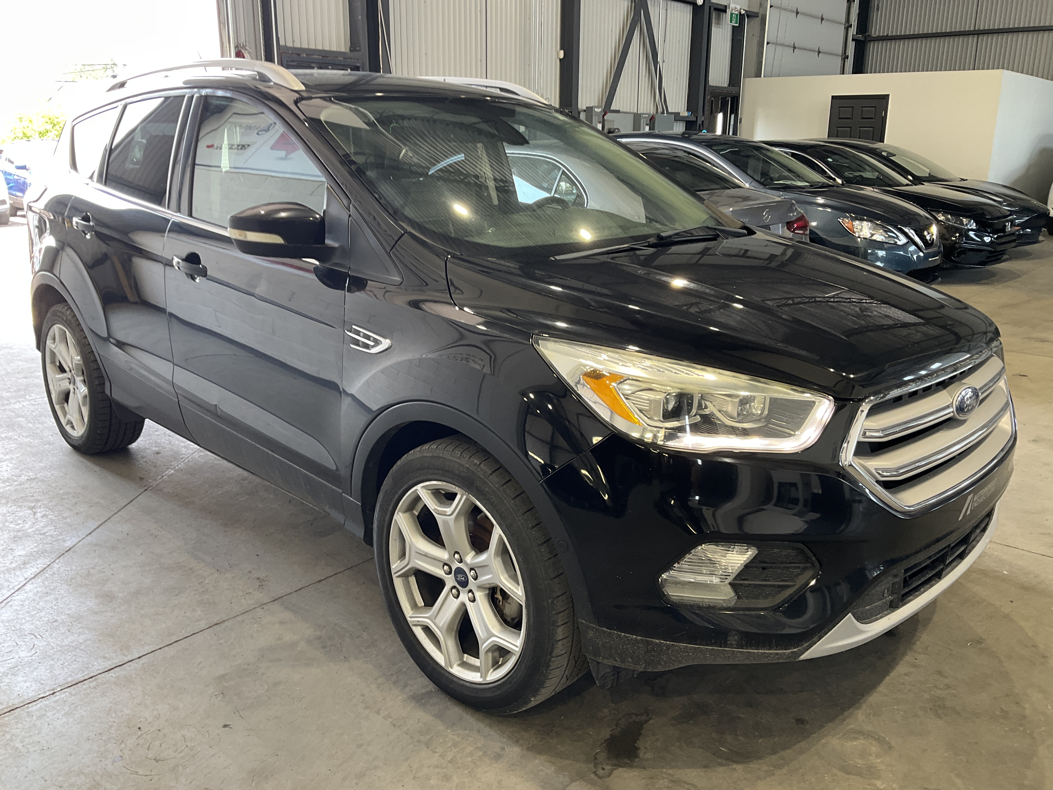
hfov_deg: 61.7
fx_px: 882
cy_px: 395
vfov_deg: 48.2
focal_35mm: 29
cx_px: 526
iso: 50
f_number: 1.8
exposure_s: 1/60
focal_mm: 3
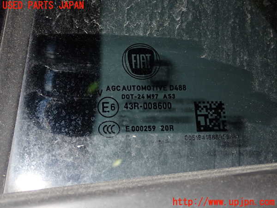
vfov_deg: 29.1
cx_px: 138
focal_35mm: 50
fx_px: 400
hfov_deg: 38.2
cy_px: 104
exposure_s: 1/50
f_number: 9
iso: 320
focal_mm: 9.01
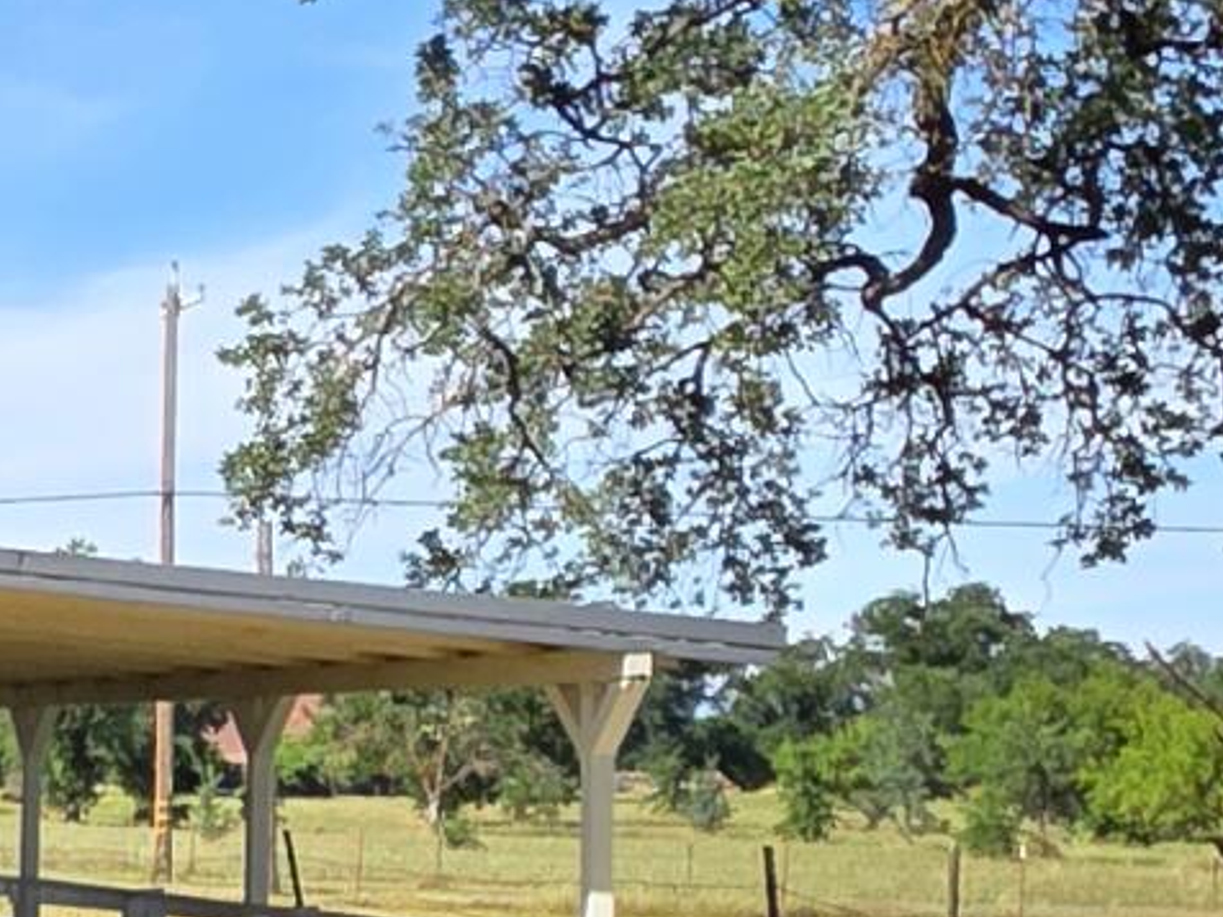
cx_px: -1578
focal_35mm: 82
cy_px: 819
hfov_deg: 15.5
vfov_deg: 17.7
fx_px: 2897
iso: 40
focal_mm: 2.2
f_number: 1.9
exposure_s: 1/1123
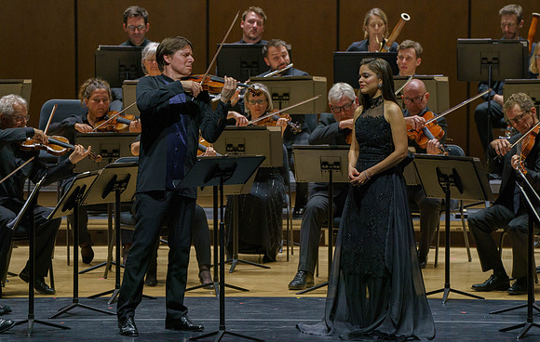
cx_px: 270
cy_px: 180
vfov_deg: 4.2
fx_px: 4680
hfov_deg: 6.6
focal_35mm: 317
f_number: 6.3
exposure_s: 1/250
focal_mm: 312
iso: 3200
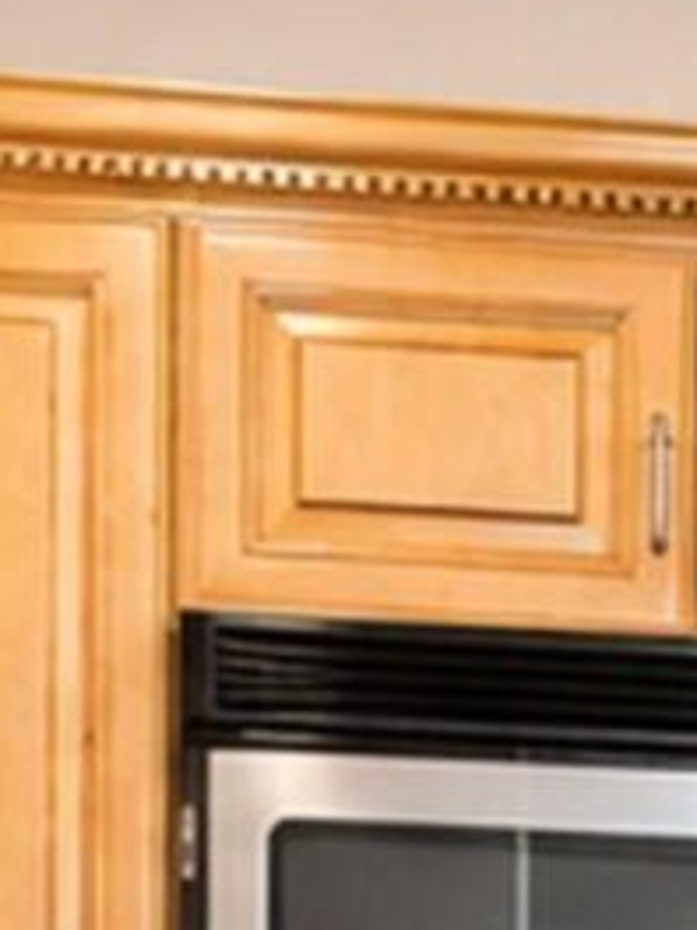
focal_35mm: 140
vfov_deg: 12.9
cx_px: 1288
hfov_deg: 10.0
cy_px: 1605
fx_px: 3759
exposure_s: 1/60
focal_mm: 10
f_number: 7.1
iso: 2000
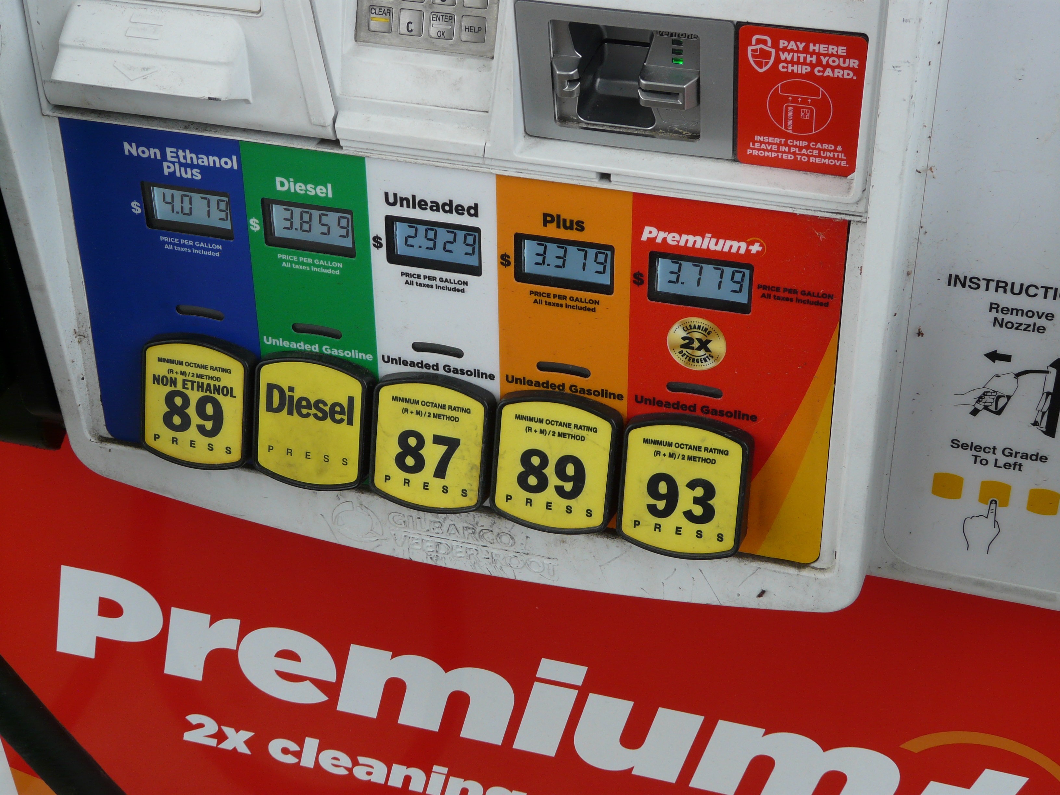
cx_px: 530
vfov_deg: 26.1
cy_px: 398
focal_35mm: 56
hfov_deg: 34.3
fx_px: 1715
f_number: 4
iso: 100
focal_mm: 9.2
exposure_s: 1/250
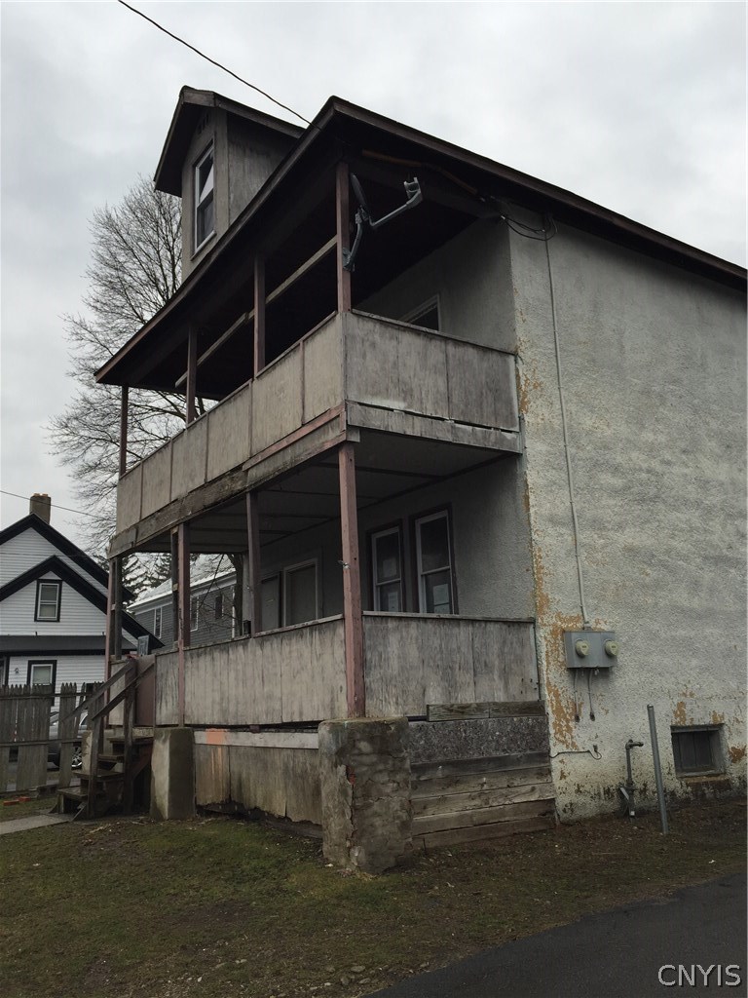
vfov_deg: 61.7
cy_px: 499
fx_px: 836
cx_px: 374
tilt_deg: +15.4
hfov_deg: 48.2
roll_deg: +3.6
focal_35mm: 29
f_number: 2.2
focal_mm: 4.15
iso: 32
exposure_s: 1/319
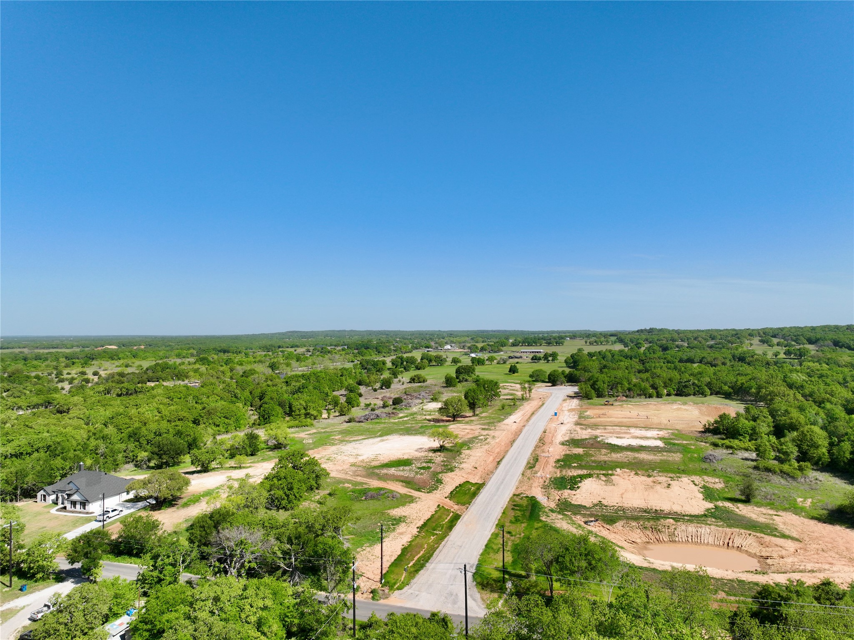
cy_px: 320
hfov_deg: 71.6
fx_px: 592
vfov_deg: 56.8
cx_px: 427
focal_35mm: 24
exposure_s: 1/2000
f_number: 2.8
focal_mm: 12.29
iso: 100
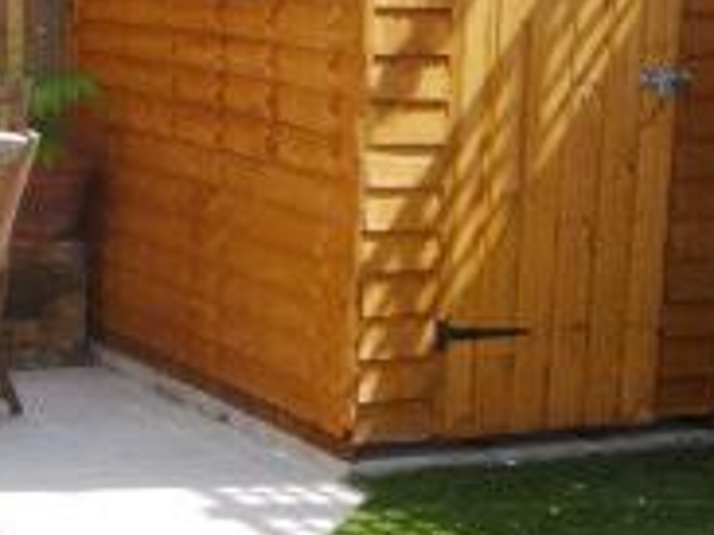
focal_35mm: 105
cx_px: 203
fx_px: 2164
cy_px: 367
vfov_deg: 14.1
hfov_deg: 18.6
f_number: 4
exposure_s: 1/400
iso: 100
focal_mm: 5.2
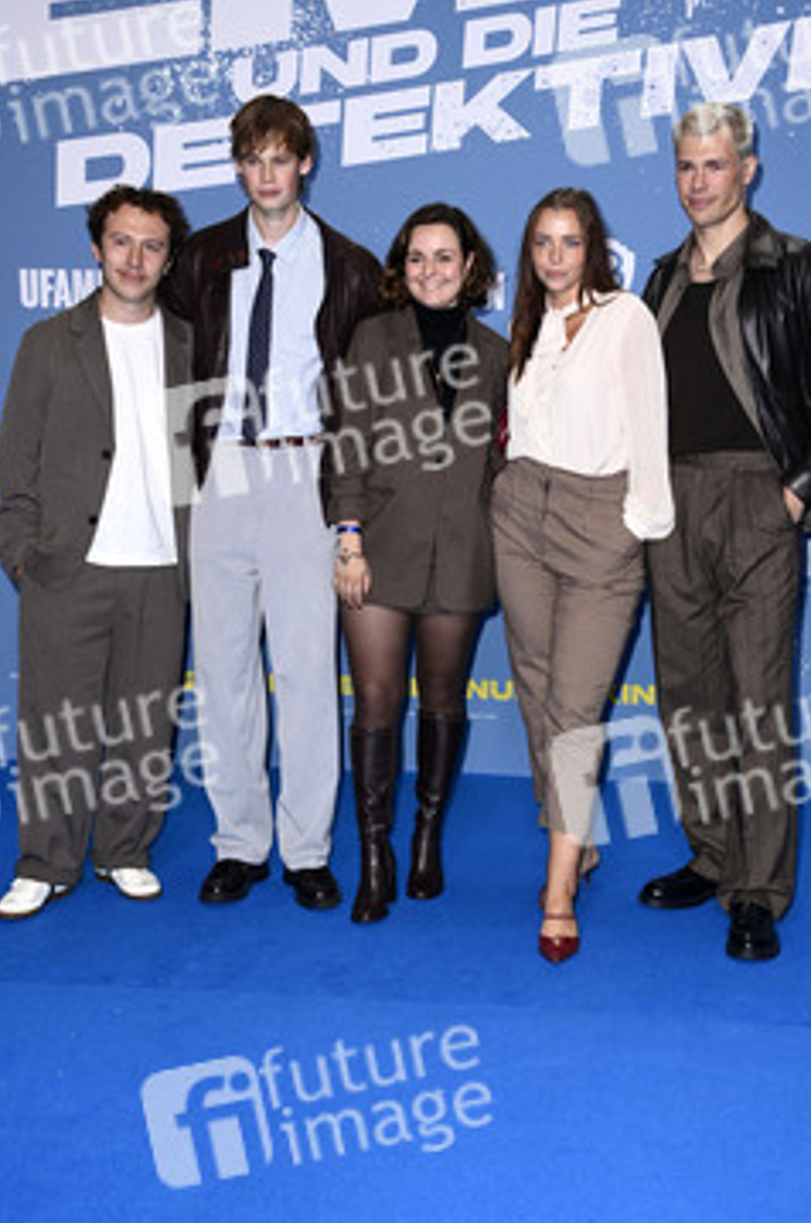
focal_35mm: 58
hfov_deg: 23.3
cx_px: 416
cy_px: 596
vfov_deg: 34.5
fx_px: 1967
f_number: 5.6
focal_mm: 52
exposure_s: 1/250
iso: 1250
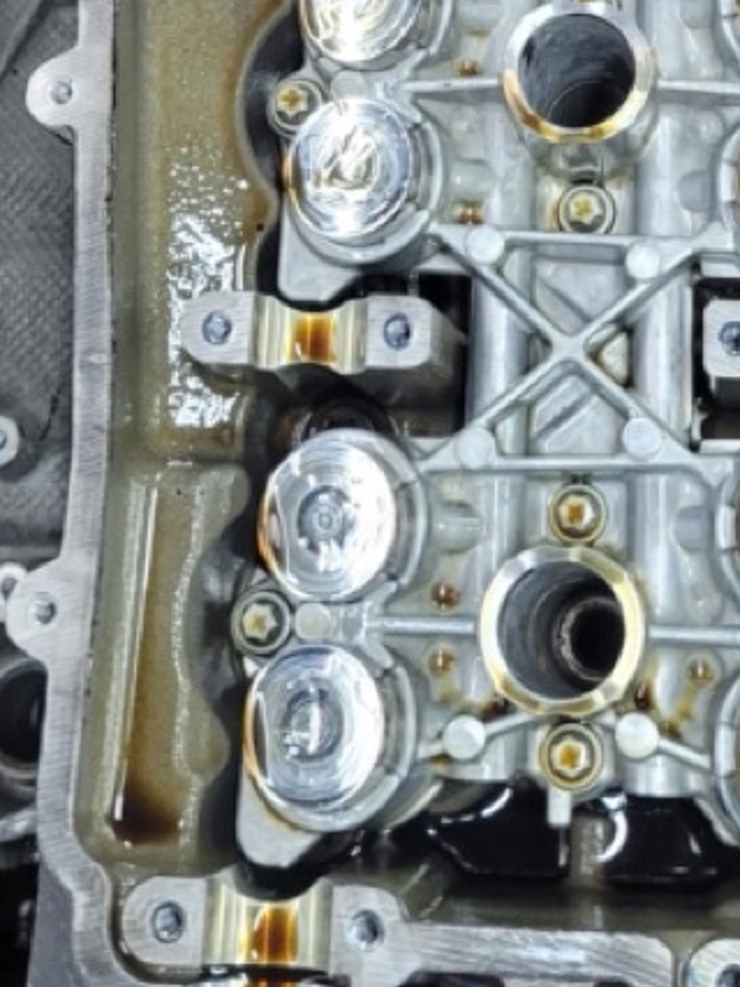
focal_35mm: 78
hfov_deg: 18.8
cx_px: 495
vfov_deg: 22.9
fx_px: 2224
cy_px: -213
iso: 200
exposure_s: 1/50
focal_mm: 5.4
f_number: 1.8
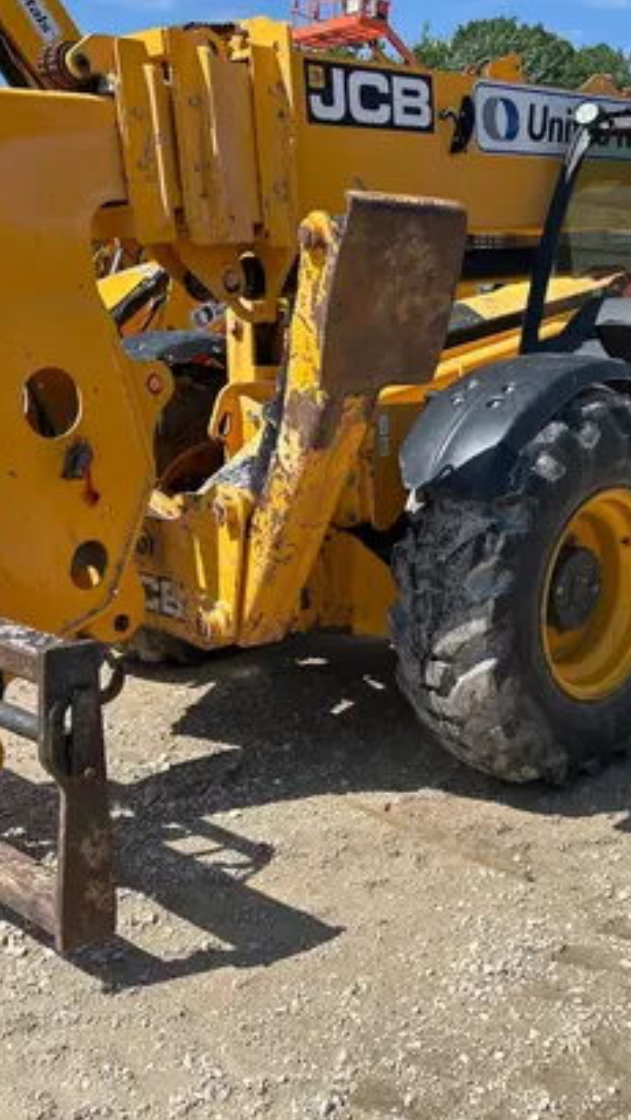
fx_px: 1129
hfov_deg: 30.8
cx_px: 459
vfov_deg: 52.8
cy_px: 561
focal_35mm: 38
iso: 50
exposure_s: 1/3257
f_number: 1.5
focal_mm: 5.7
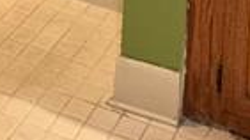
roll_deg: -1.7
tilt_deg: -5.5
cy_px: -328
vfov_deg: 8.4
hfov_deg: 19.2
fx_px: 735
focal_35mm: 111
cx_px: 59
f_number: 2.2
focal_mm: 2.22
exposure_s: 1/60
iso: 320
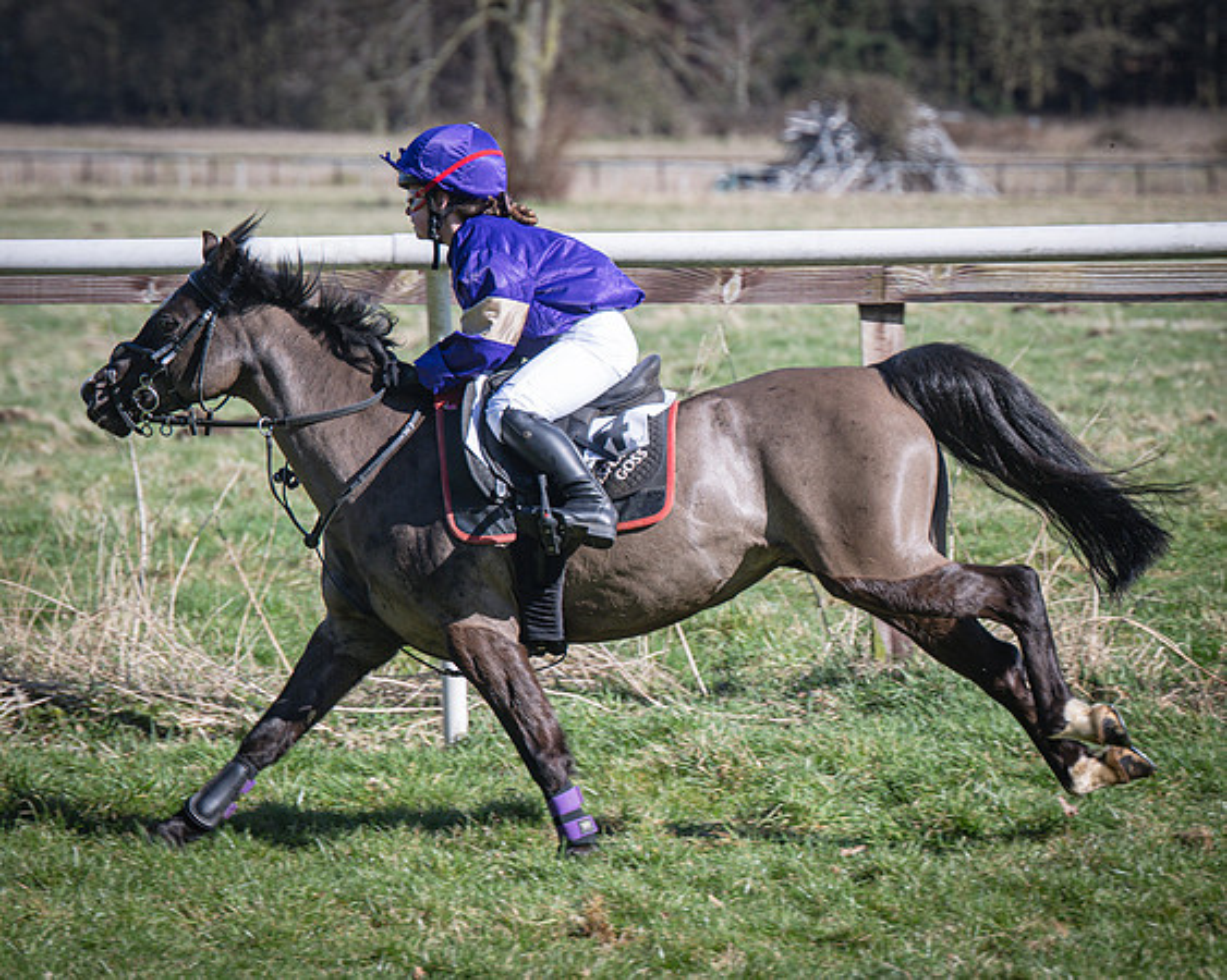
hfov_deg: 6.9
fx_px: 10212
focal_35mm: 281
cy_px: 408
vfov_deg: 5.5
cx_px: 477
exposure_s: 1/1000
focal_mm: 140
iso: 125
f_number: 4
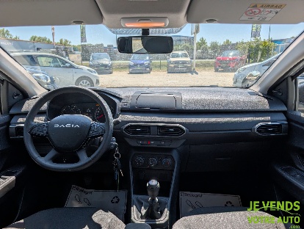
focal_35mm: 24
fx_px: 211
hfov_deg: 71.5
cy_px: 114
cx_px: 152
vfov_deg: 57.0
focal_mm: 6.9
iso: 22
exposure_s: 1/5682
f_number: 1.68
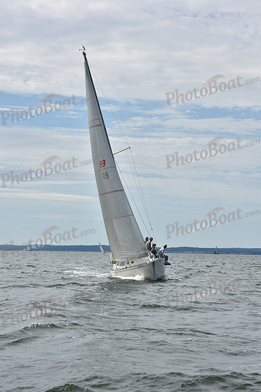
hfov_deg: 14.9
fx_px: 1000
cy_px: 196
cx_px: 130
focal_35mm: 92
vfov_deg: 22.1
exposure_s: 1/1000
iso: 320
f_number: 11
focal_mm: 92
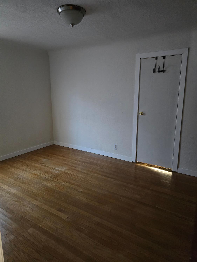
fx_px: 175
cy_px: 131
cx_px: 98
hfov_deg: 58.9
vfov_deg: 73.9
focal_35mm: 23
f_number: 1.7
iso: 1600
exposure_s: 1/60
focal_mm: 6.3
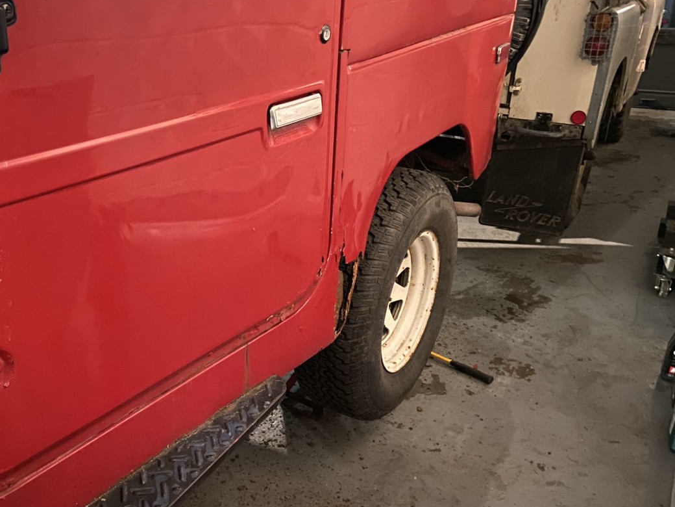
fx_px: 682
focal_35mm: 35
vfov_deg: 40.7
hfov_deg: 51.8
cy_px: 260
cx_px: 236
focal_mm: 4.25
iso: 640
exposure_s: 1/7
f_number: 1.8
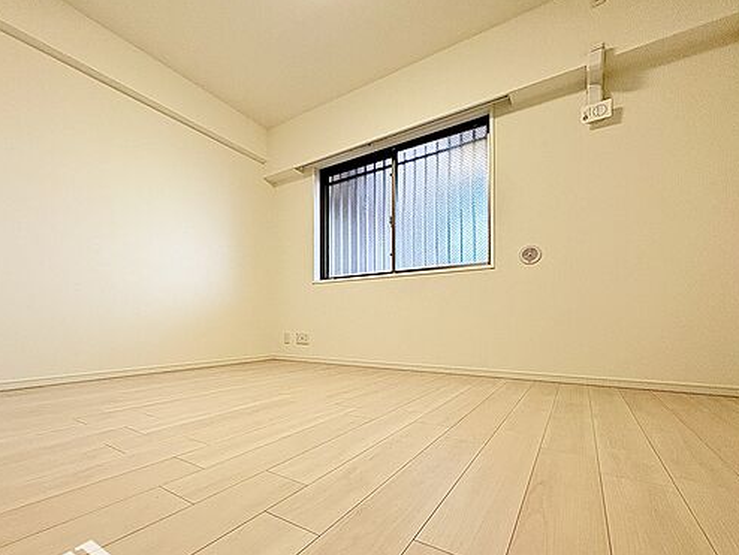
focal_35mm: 17
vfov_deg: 74.3
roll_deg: +0.5
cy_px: 319
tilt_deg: +1.2
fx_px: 363
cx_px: 296
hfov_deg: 89.9
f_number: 2.2
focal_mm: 2.22
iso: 320
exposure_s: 1/123
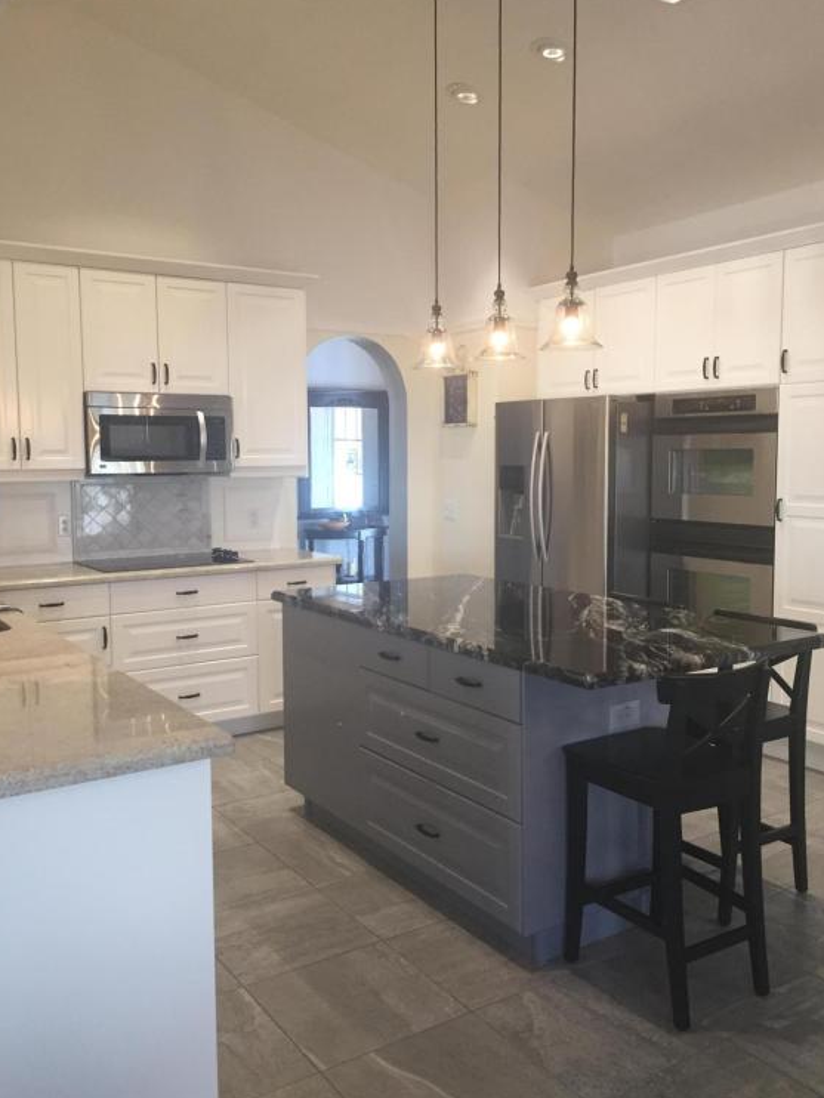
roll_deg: +0.1
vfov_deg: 59.9
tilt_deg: -4.5
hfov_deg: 46.8
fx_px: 952
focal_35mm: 30
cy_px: 534
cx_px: 413
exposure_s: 1/30
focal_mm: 4.15
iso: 50
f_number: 2.2
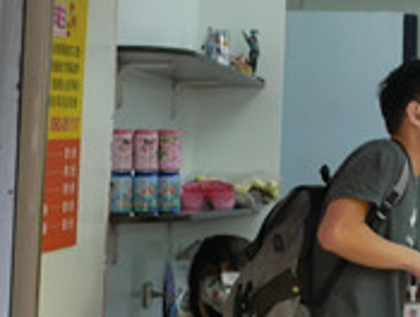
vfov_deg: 8.7
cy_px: -14
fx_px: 2079
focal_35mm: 171
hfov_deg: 10.7
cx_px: 792
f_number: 1.7
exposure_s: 1/125
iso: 200
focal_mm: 15
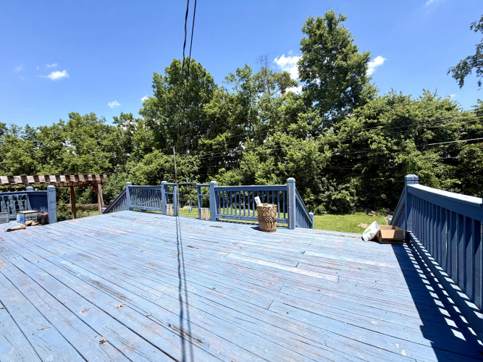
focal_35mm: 14
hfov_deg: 102.1
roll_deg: +2.2
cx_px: 242
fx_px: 195
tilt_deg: -1.5
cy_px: 181
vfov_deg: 85.7
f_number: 2.2
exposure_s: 1/770
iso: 32
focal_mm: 2.22
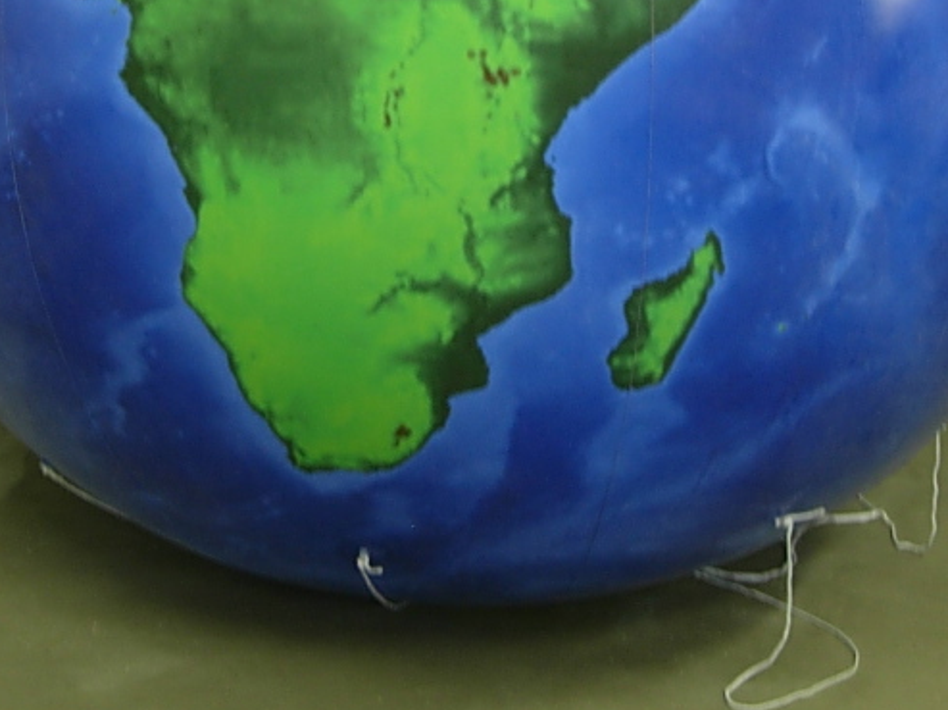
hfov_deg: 24.7
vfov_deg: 18.2
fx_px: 2162
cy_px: 27
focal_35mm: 79
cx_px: 425
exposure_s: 1/11.6
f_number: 2.8
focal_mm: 7.8
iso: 64
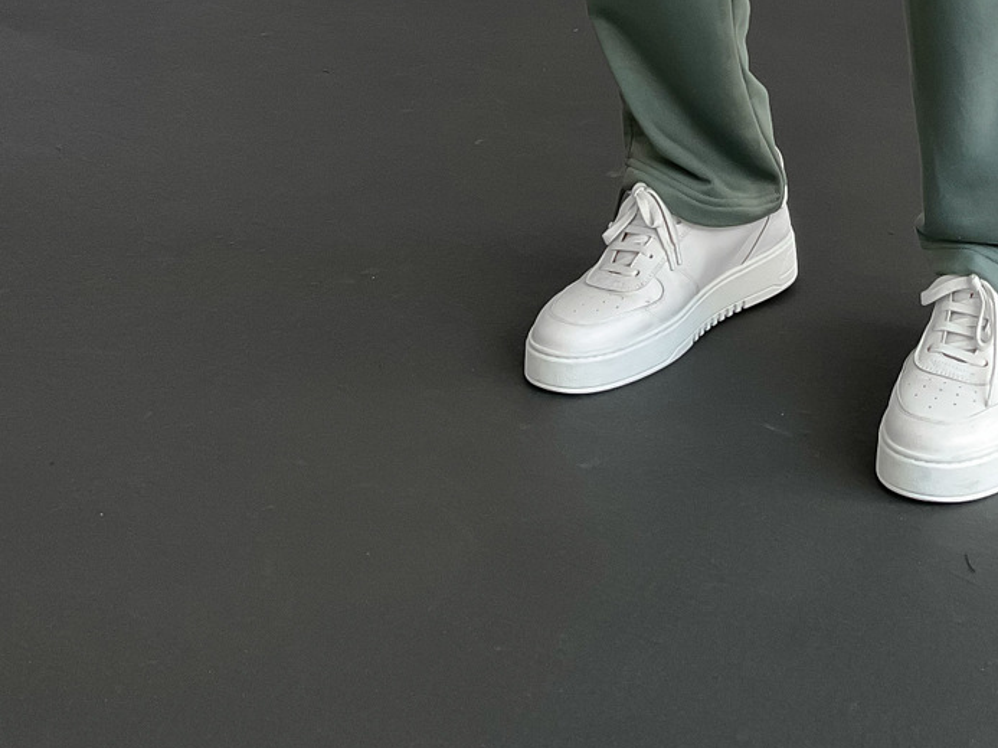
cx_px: 818
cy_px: -294
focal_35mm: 67
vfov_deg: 19.7
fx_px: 1931
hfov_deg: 28.3
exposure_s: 1/120
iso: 40
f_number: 1.8
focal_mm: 3
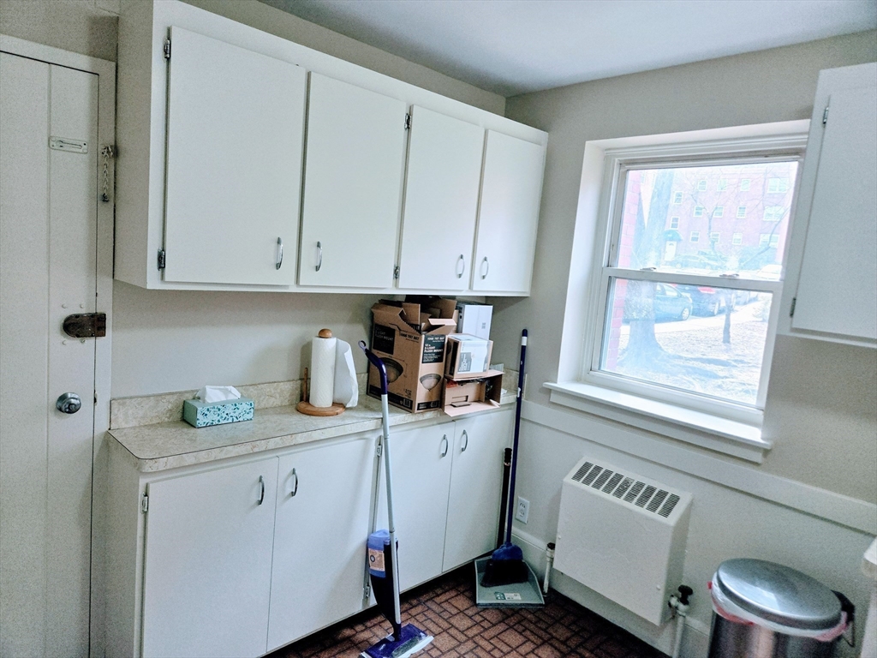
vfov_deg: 58.9
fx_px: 583
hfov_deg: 73.9
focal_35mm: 23
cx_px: 438
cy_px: 329
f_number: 1.8
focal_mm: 5.4
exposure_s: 1/180
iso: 80
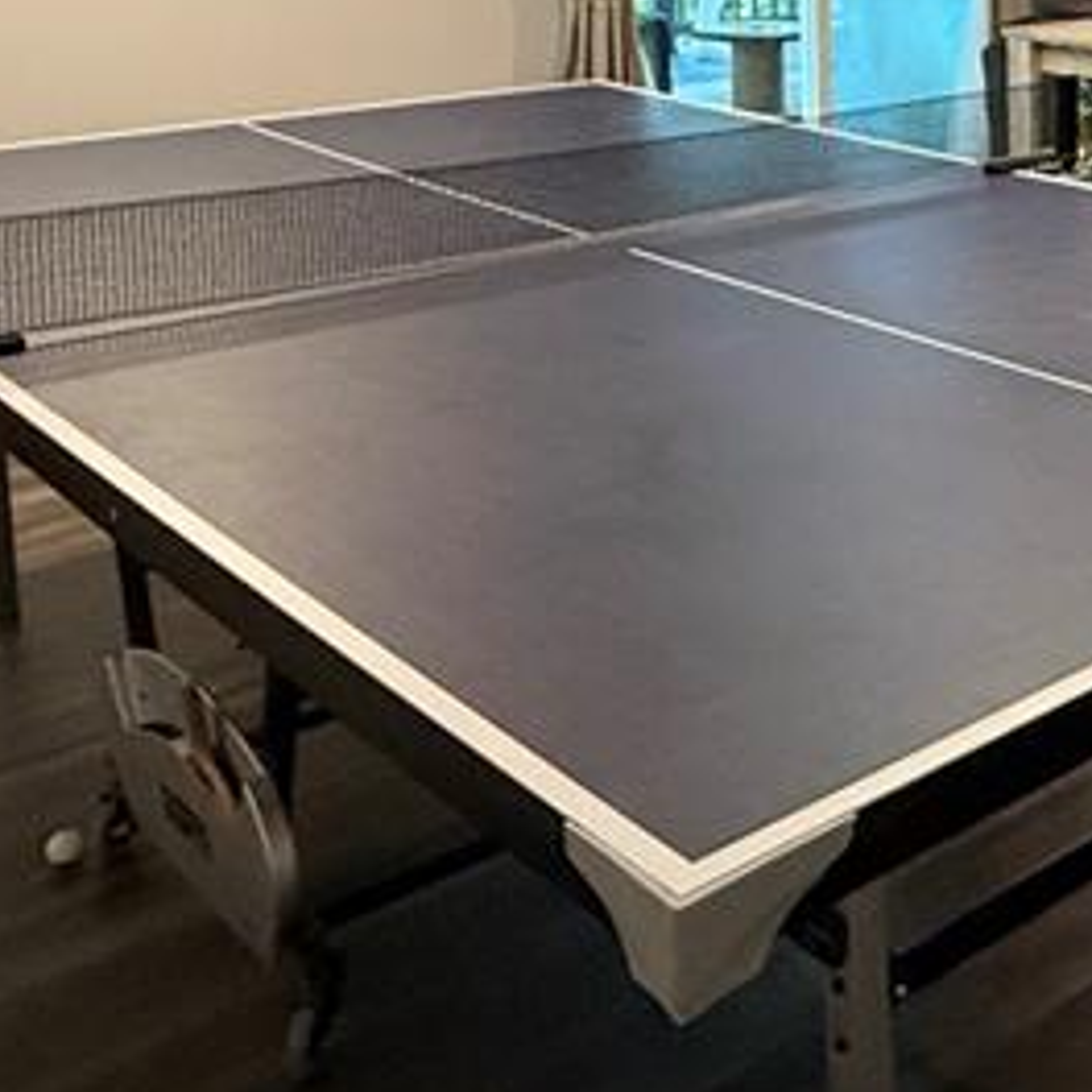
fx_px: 1713
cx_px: 1208
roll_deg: -0.5
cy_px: 87
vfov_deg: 33.3
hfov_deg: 31.3
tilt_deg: -7.8
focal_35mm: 48
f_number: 2.2
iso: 500
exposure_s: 1/60
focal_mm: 2.22
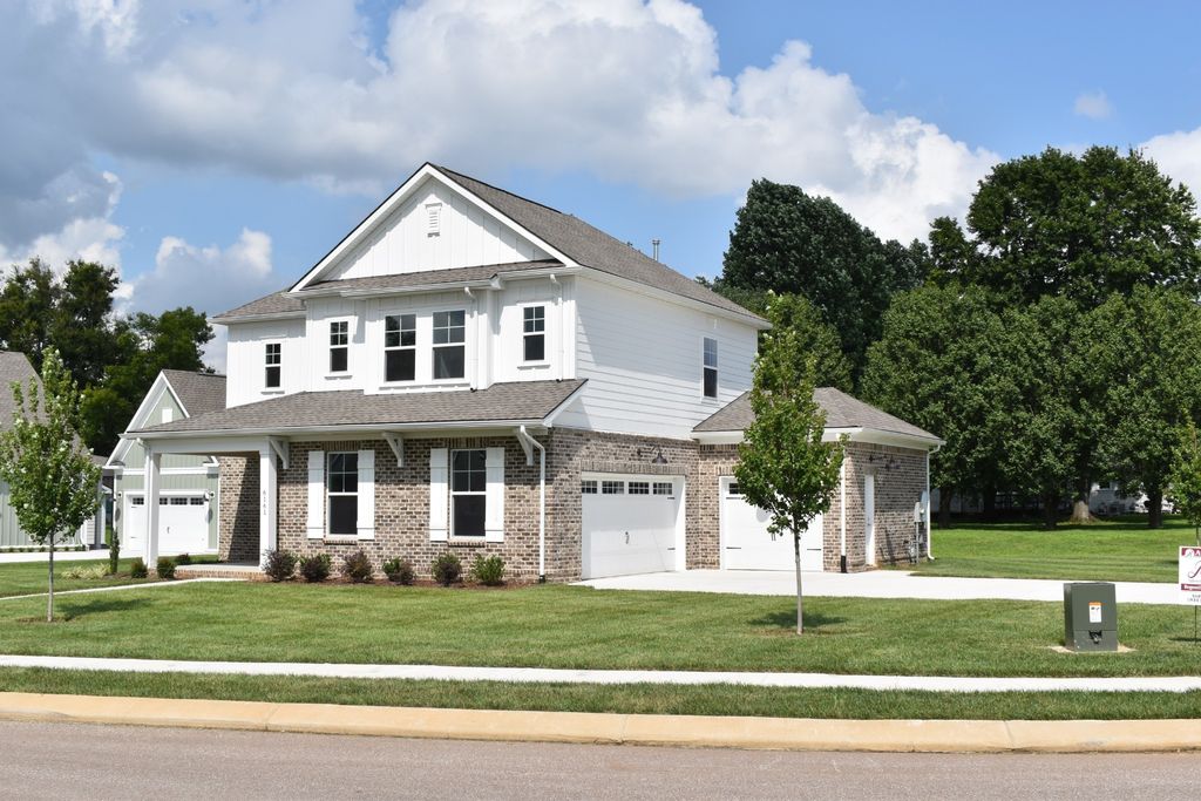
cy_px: 400
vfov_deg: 33.0
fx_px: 1351
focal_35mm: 40
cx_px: 600
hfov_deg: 47.9
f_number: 11
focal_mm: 27
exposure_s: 1/500
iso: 200
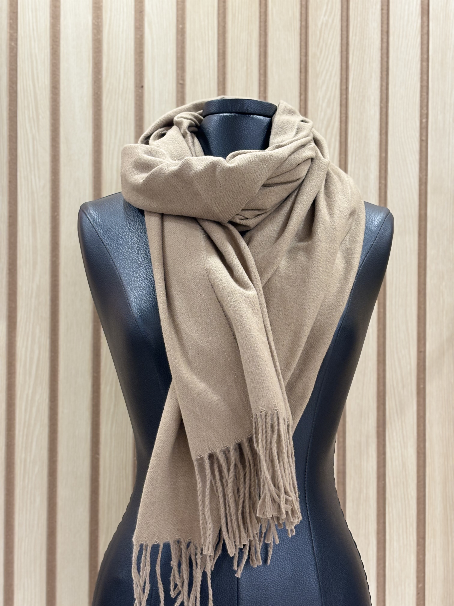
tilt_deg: -1.0
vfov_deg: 36.8
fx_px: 909
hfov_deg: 28.0
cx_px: 227
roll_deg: -0.4
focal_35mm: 52
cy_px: 303
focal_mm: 5.96
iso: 80
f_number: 1.6
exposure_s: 1/60
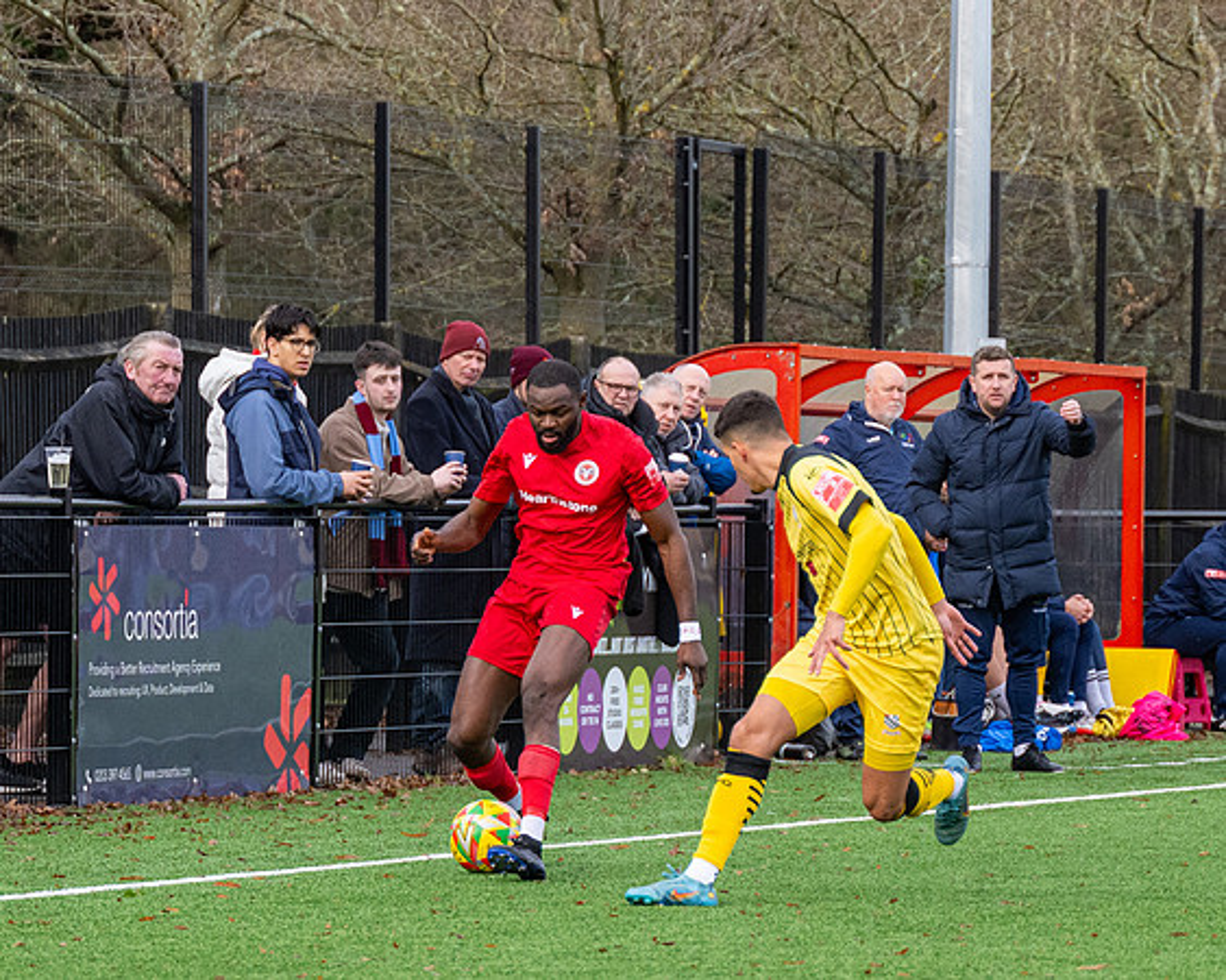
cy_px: 464
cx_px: 513
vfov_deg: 5.8
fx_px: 9595
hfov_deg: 7.3
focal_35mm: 265
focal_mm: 110
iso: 800
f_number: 4
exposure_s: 1/1600
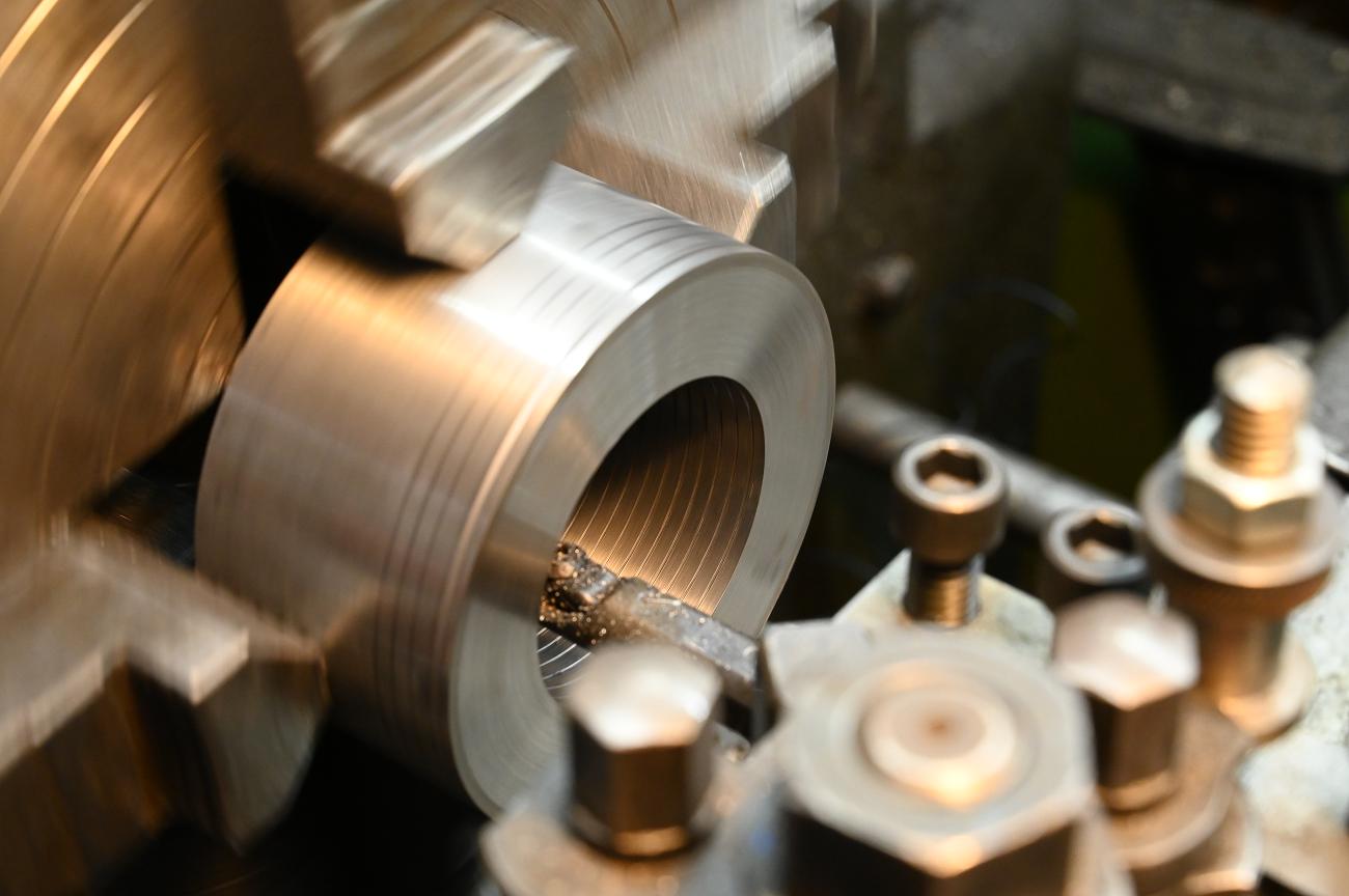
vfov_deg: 19.4
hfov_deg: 28.9
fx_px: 2620
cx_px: 674
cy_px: 448
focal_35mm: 70
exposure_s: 1/60
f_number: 10
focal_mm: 70
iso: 4000
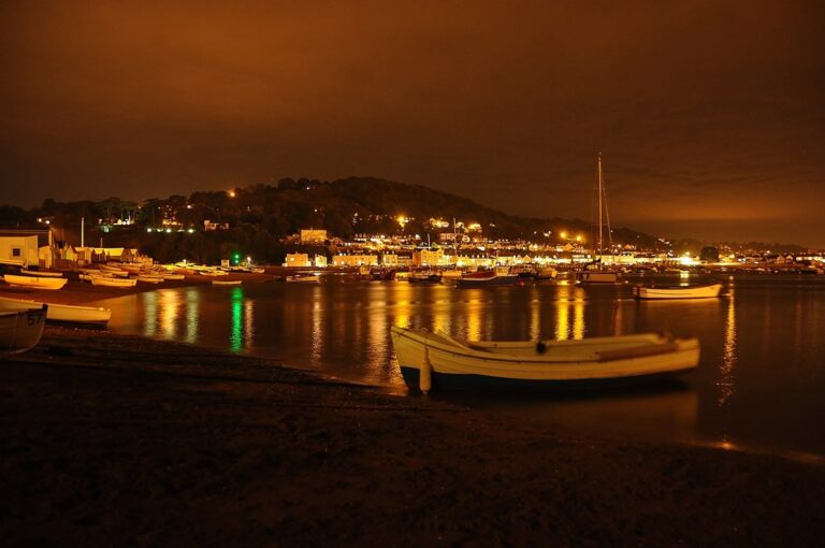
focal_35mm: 27
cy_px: 274
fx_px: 618
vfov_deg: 47.8
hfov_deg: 67.4
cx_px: 412
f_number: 3.5
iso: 800
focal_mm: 18
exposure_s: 10
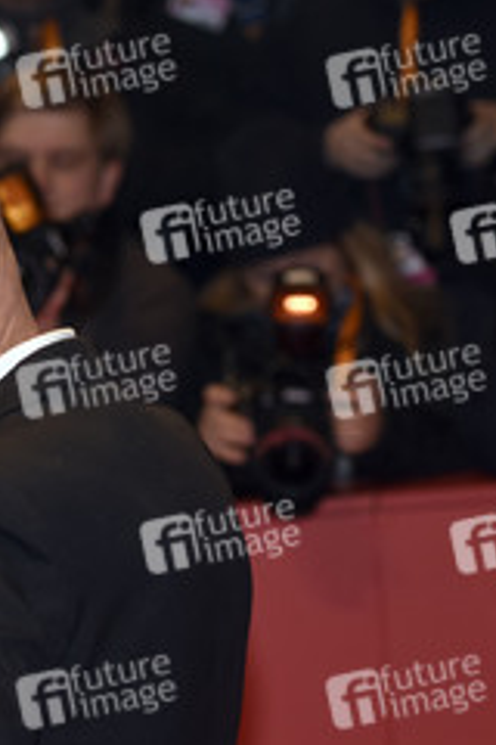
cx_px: -172
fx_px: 4071
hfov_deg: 6.9
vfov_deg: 10.4
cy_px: 459
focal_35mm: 197
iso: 640
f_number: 3.2
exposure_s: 1/500
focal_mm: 70
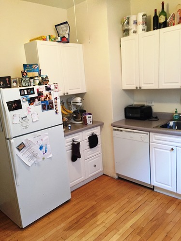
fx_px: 202
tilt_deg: -12.5
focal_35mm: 29
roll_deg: +3.6
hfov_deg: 48.2
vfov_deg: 61.7
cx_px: 90
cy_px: 120
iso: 250
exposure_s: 1/24
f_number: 2.2
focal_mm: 4.15
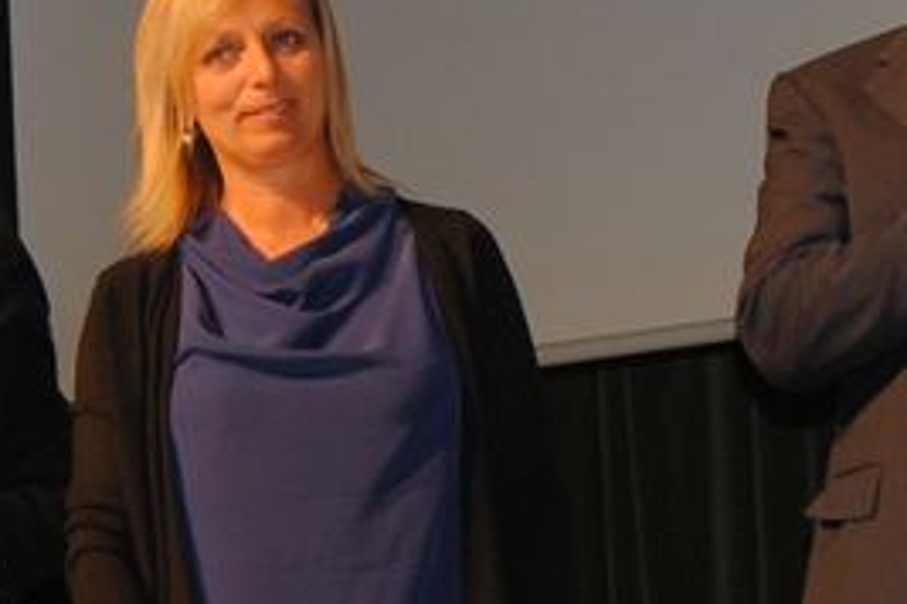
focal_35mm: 216
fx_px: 5442
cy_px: 477
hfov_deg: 9.5
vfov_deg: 6.4
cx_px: 635
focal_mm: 24
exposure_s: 1/60
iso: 200
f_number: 3.8
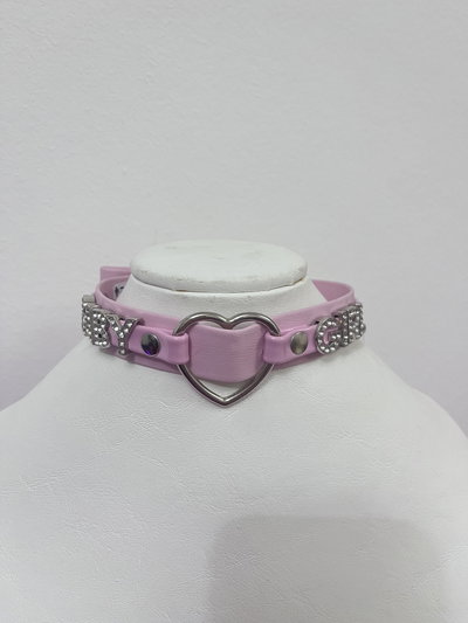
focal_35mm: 26
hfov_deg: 53.1
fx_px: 468
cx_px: 234
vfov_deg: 67.3
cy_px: 312
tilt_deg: -9.3
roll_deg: +0.4
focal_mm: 5.1
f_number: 1.6
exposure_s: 1/50
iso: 500
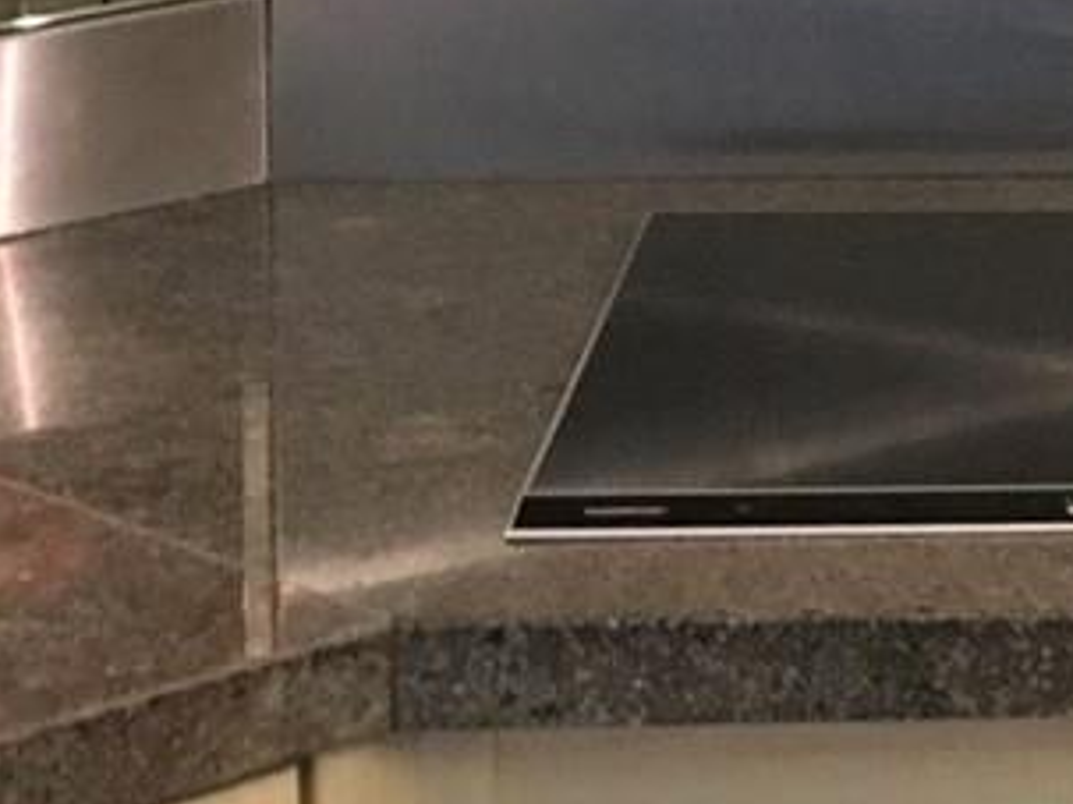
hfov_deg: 12.5
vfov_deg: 9.3
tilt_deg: -6.0
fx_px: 4741
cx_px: 1406
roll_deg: -0.9
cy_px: -639
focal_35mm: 153
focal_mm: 4.15
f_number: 2.2
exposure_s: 1/30
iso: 160
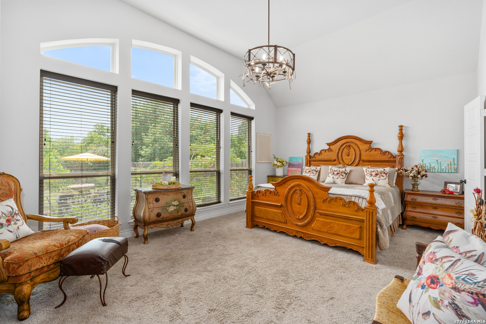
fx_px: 216
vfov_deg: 73.7
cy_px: 162
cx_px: 243
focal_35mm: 16
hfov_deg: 96.7
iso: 320
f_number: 7.1
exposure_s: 1/160
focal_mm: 16
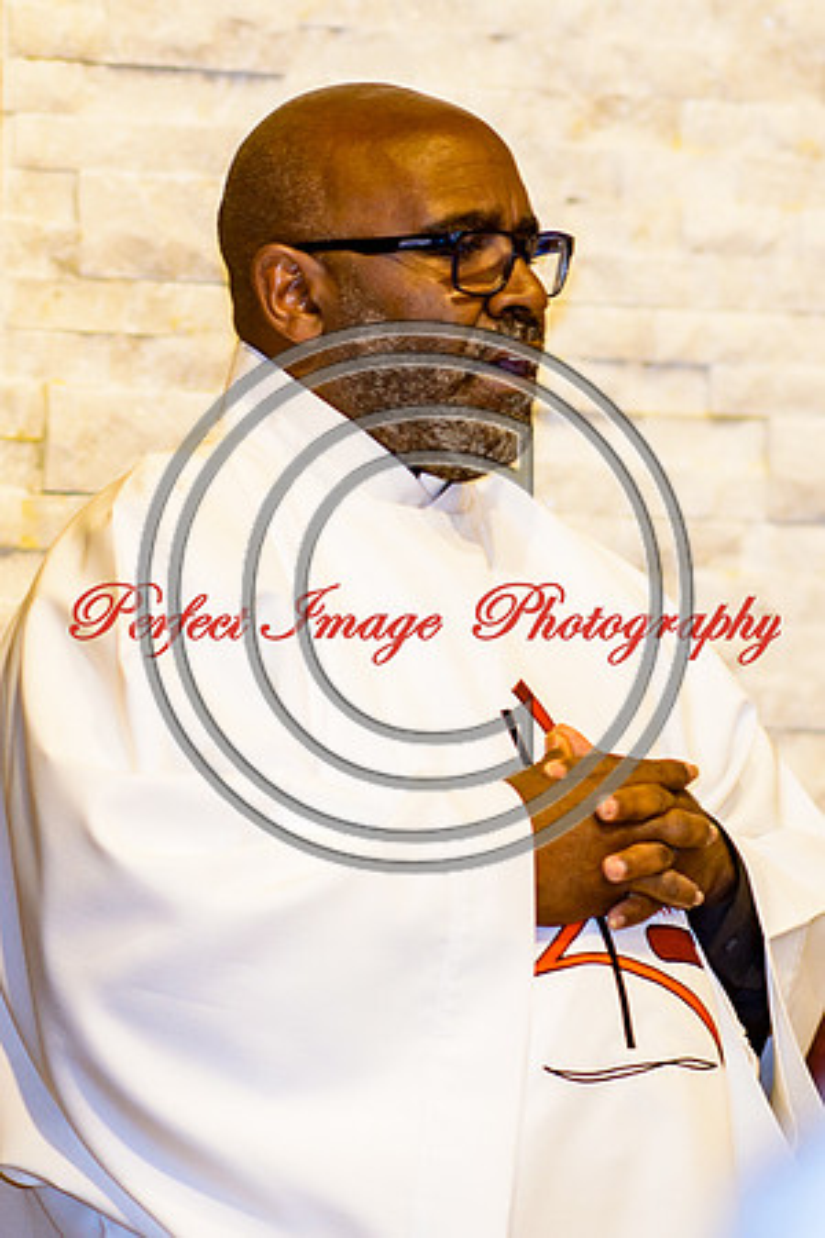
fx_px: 11121
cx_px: 274
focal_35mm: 324
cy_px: 481
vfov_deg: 6.4
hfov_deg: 4.2
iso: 100
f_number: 1.6
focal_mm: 105
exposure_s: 1/100
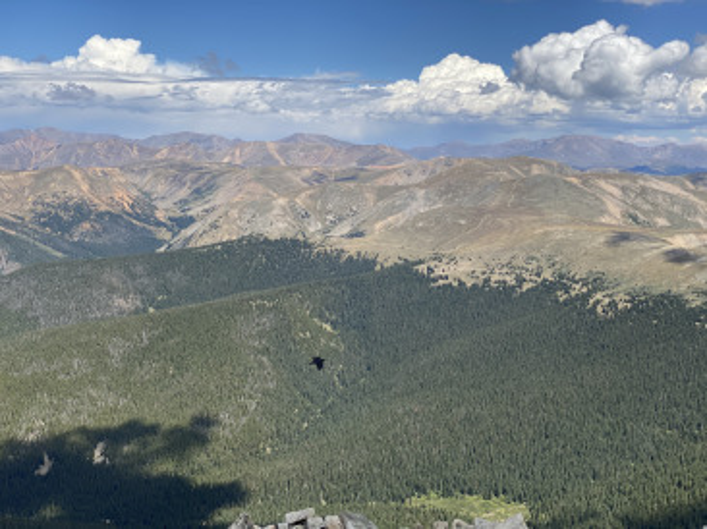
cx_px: 354
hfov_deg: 36.8
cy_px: 264
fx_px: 1061
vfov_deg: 28.0
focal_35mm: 52
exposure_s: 1/1497
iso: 20
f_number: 2
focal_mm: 6
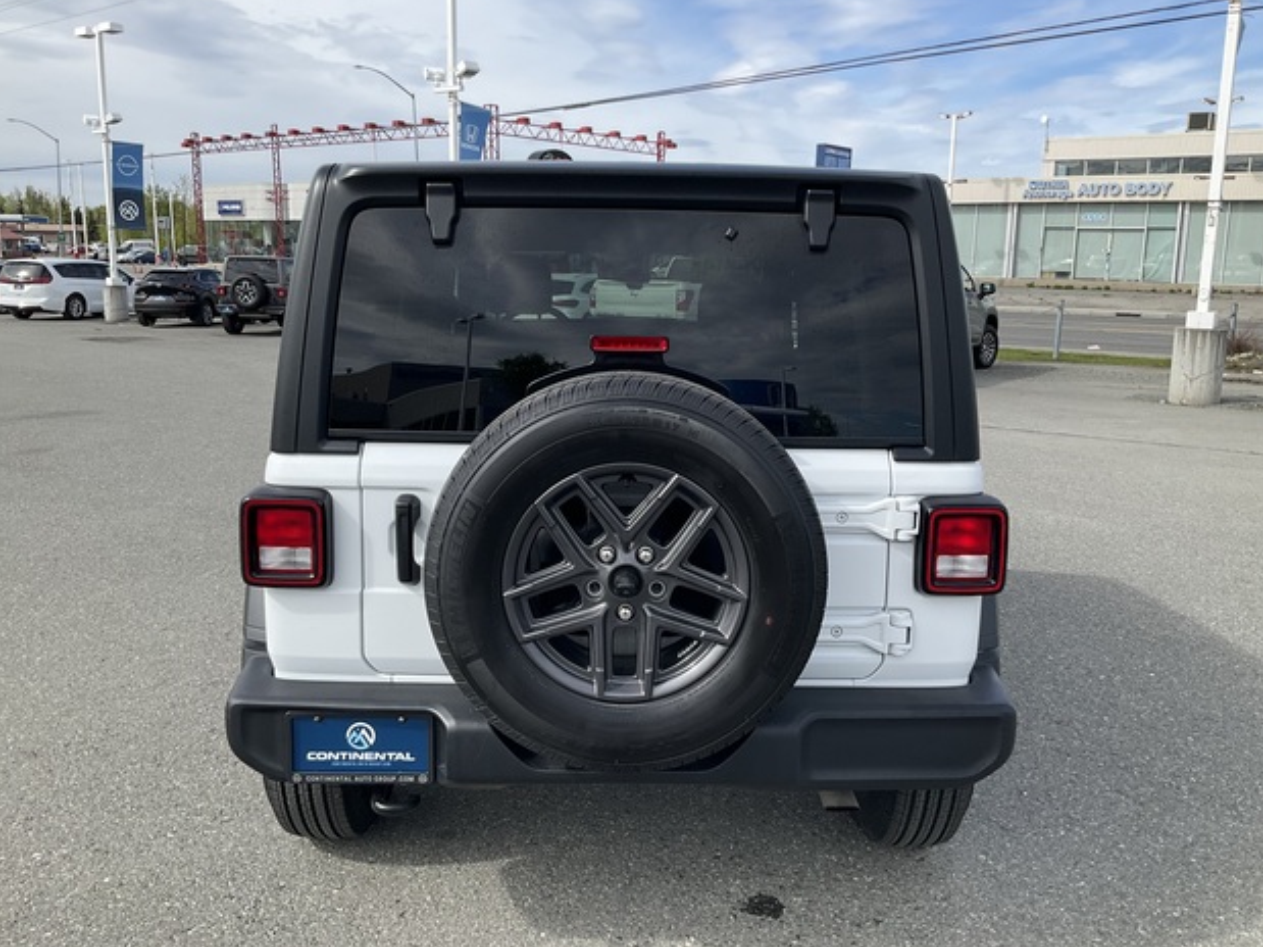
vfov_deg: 46.8
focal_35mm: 30
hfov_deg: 60.0
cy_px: 463
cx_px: 637
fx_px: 1094
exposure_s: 1/1342
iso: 25
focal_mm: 3
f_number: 1.8
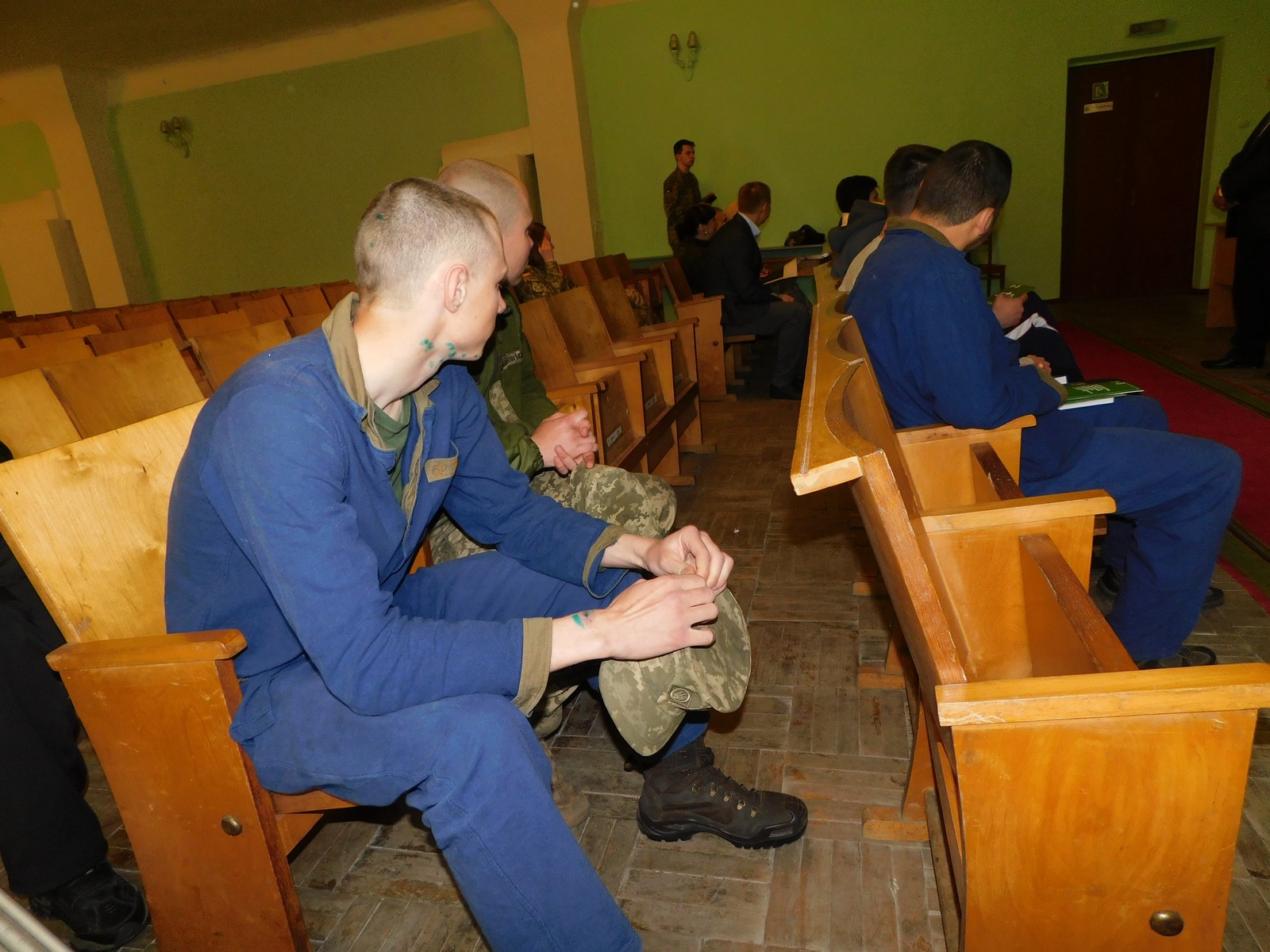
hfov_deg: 73.9
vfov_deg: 58.9
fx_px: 844
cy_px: 476
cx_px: 635
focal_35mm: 23
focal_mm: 4
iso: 200
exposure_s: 1/30
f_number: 3
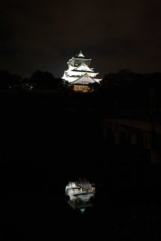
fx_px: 211
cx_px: 80
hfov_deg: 41.8
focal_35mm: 32
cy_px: 120
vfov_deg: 59.4
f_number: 3.2
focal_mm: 21
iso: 400
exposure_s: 1/6
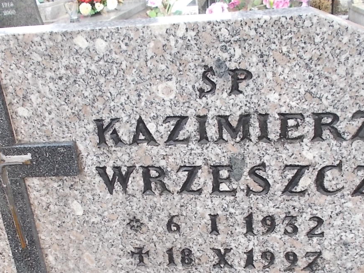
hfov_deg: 39.6
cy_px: 197
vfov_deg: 29.9
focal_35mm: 48
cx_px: 167
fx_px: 505
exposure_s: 1/125
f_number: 3.2
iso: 80
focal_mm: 4.6
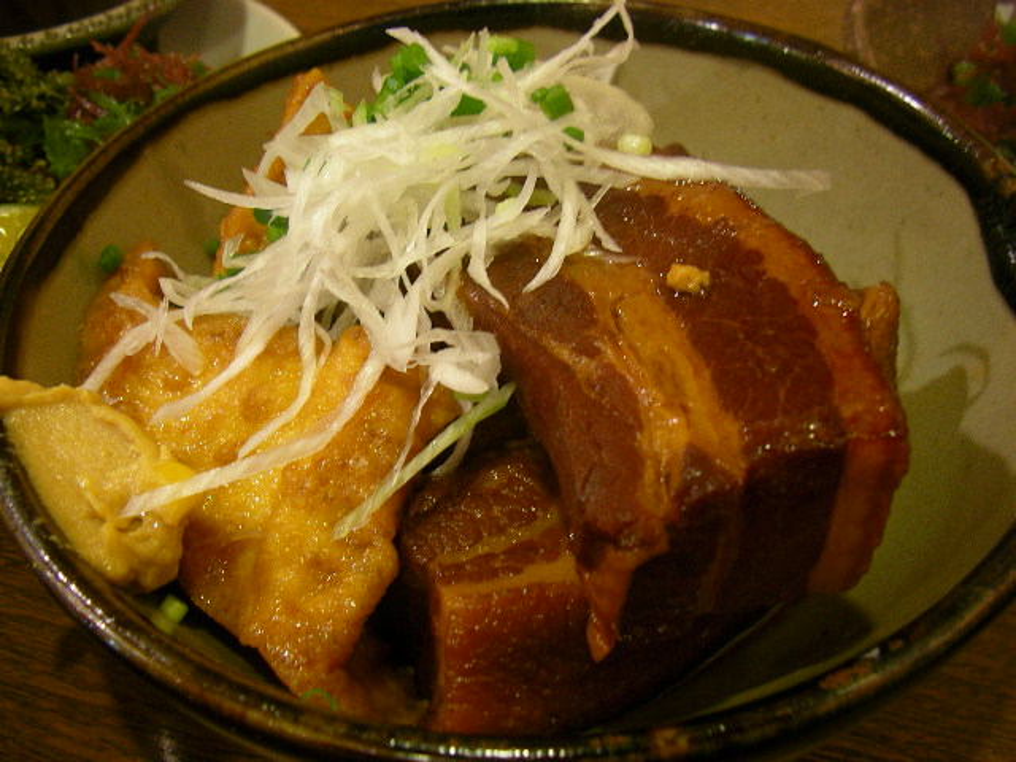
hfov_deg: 49.0
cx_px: 508
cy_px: 381
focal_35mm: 38
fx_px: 1115
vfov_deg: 37.7
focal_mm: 6
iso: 100
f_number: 2.9
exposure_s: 1/3.7
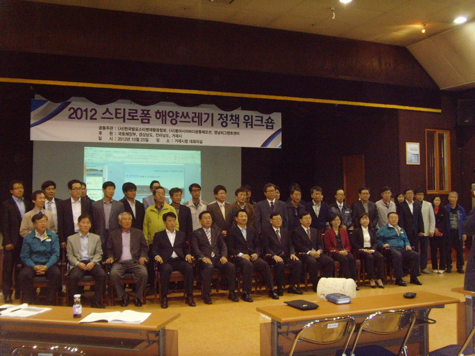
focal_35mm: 39
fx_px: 535
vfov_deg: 36.8
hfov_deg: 47.9
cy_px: 178
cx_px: 238
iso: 400
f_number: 3.5
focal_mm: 6.6
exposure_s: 1/45
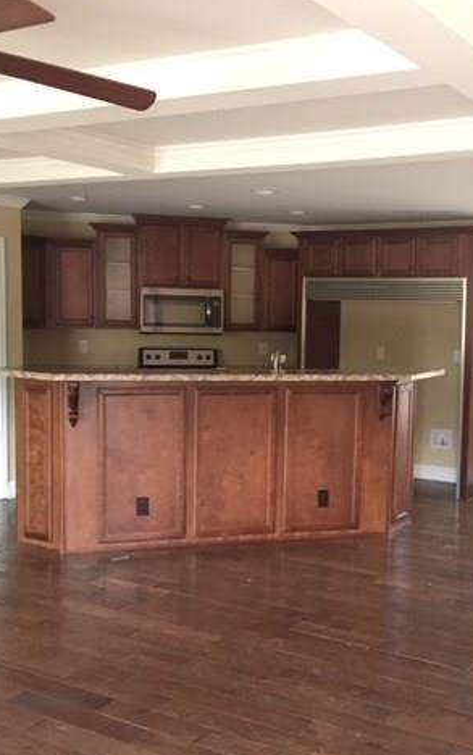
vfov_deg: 47.2
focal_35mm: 42
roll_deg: -1.3
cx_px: 341
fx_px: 865
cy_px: 379
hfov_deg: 30.2
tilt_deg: -6.1
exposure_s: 1/20
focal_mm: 4.15
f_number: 2.2
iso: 200
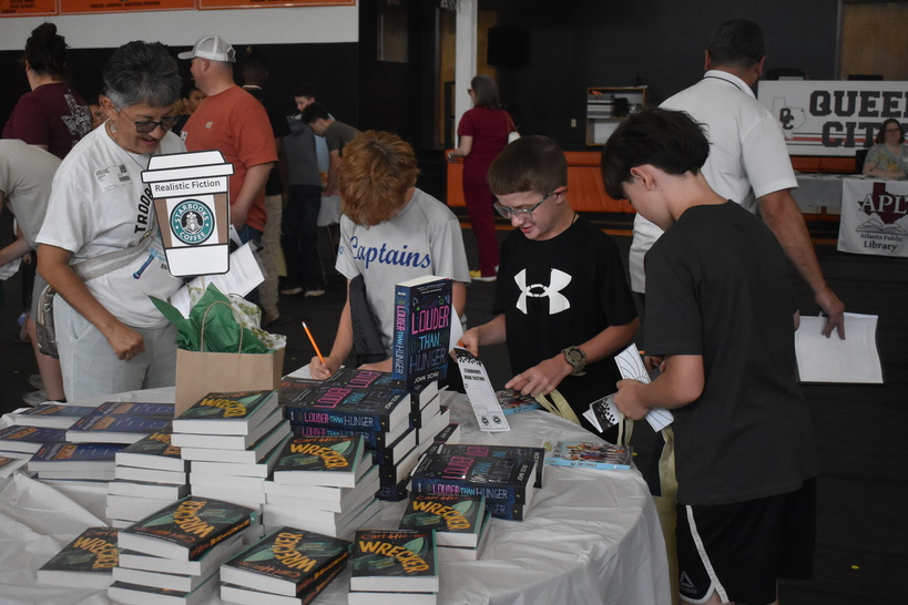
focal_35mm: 45
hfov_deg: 43.4
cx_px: 357
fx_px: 1135
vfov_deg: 29.9
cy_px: 305
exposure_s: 1/500
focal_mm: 24
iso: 2800
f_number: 4
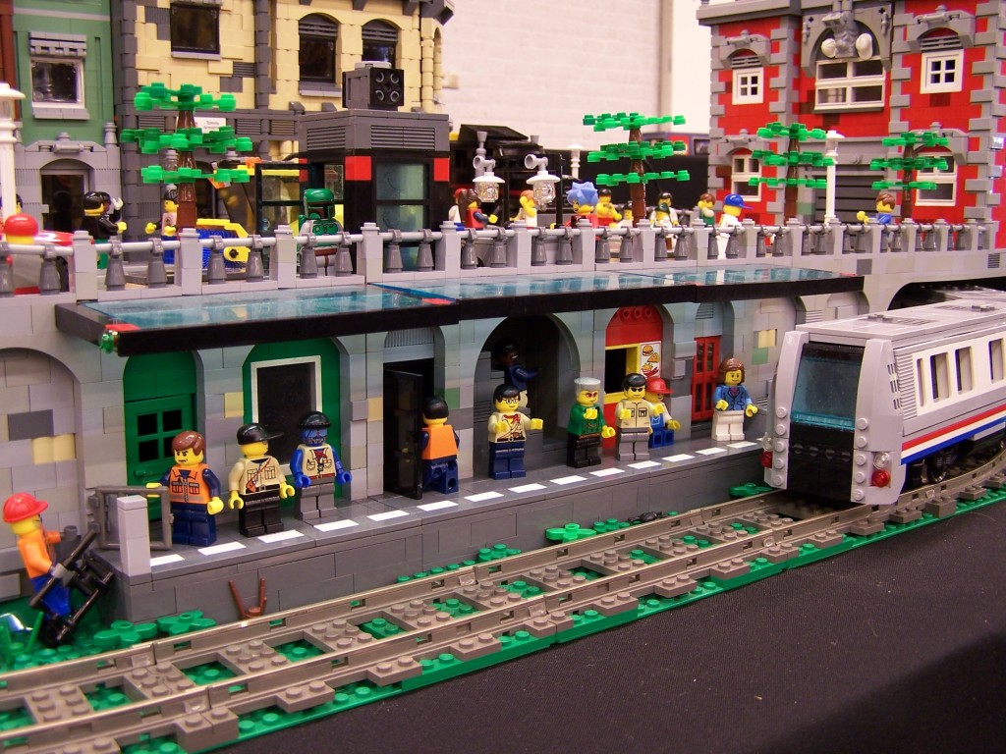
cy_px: 377
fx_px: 1104
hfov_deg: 49.0
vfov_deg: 37.7
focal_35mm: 38
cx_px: 503
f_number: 2.8
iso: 80
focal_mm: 6.3
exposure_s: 1/2
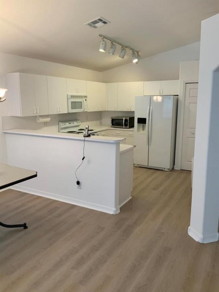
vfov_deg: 61.7
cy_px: 146
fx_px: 245
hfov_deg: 48.2
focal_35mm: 29
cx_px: 110
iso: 80
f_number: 1.8
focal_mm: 3
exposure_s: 1/60
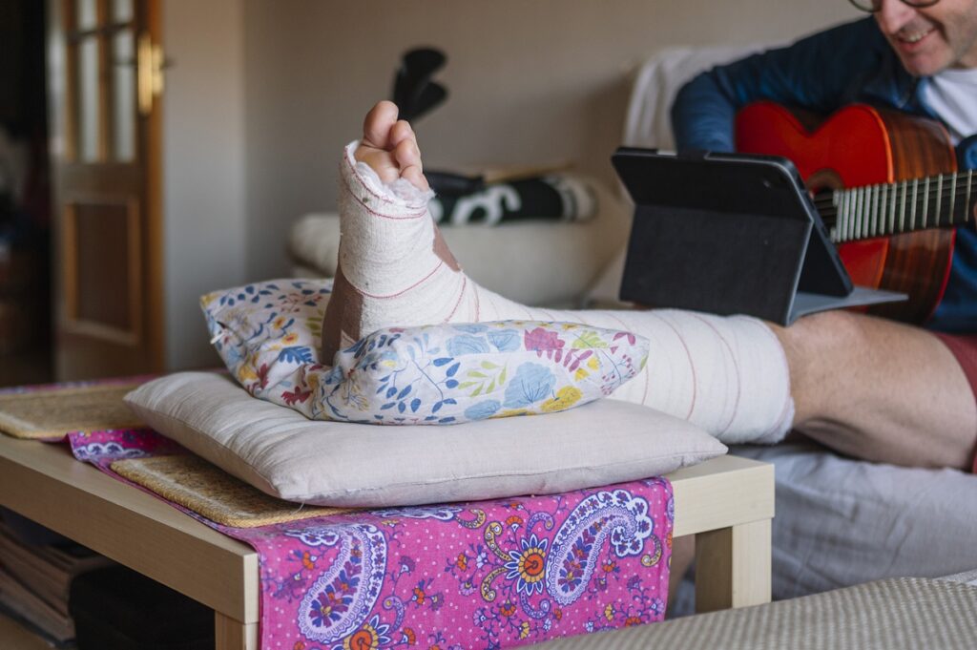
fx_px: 949
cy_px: 325
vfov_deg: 37.8
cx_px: 488
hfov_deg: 54.5
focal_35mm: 35
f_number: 2
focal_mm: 35
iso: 500
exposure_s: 1/200
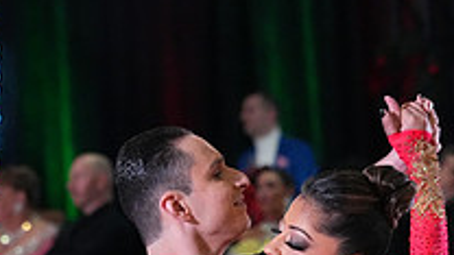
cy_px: 569
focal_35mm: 447
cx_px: 215
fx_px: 5381
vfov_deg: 2.7
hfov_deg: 4.8
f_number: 5.6
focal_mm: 153
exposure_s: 1/400
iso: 10000
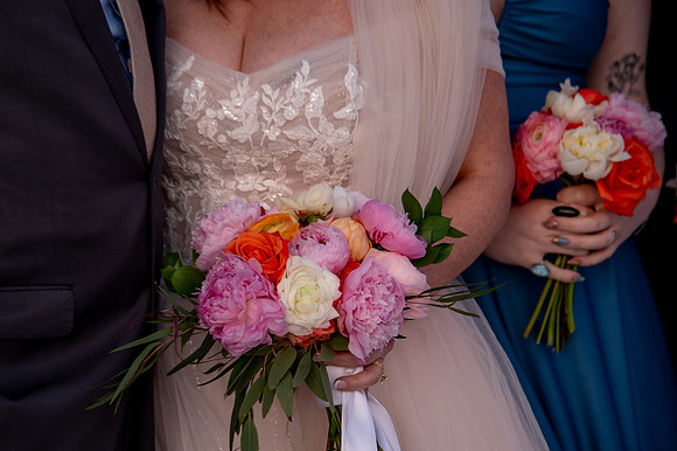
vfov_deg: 13.5
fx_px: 1905
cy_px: 279
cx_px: 259
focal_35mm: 101
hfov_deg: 20.1
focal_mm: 82
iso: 200
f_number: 4
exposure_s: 1/125
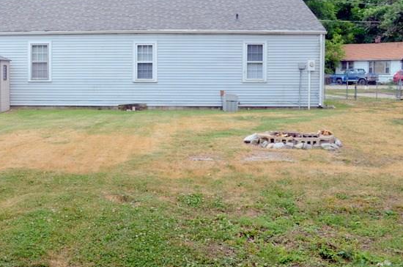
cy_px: 97
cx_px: 111
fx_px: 536
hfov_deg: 40.3
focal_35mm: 48
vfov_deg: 27.8
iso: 160
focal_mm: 22
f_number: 8
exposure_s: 1/250
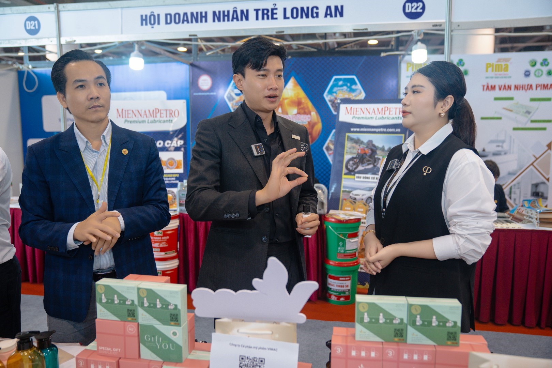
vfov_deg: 46.4
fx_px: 429
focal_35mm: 28
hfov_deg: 65.5
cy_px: 184
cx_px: 276
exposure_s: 1/100
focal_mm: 28
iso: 400
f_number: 2.8
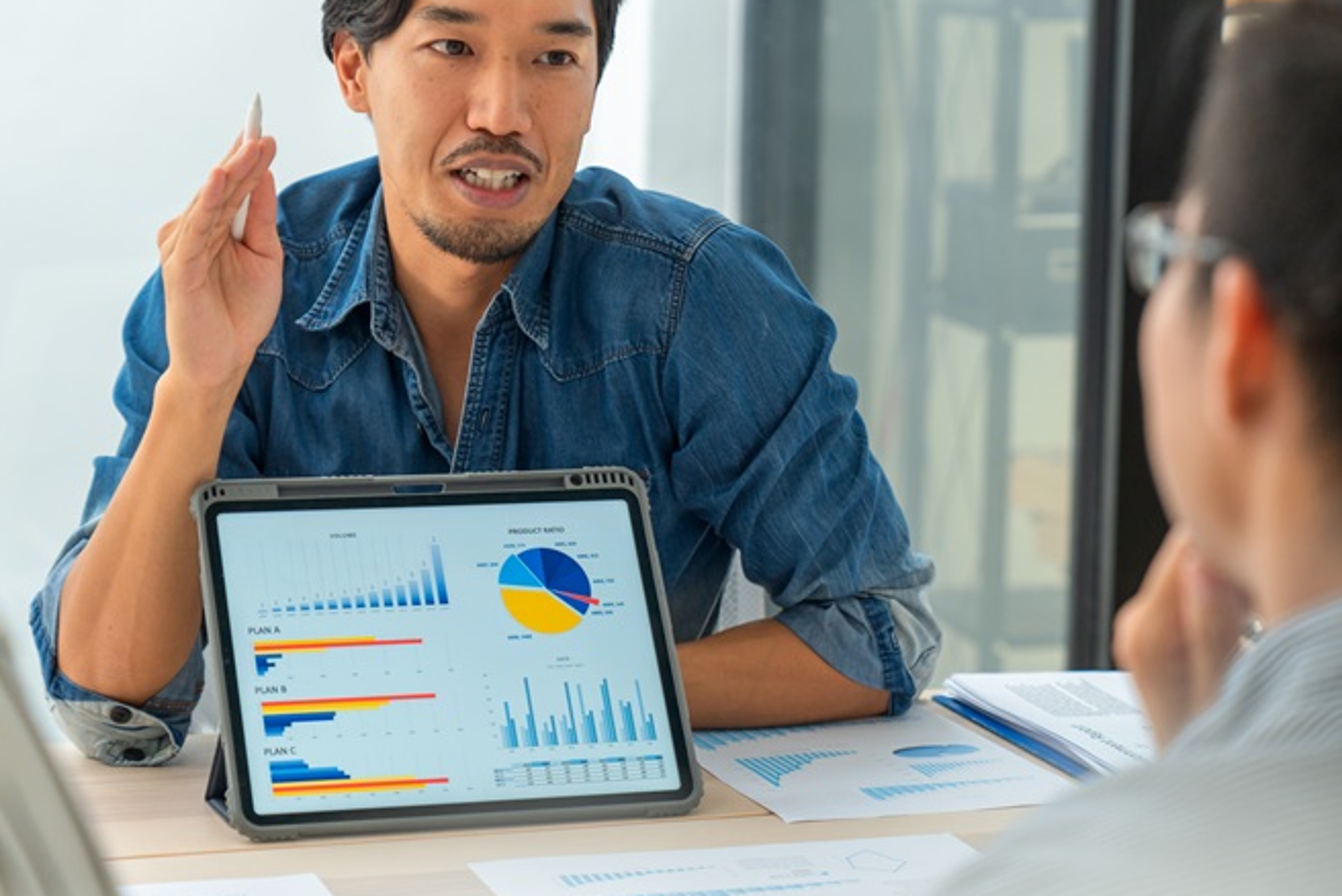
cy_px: 325
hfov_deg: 21.2
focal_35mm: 96
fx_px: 3580
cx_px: 567
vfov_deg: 14.2
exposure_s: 1/250
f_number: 2.8
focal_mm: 70
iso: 200
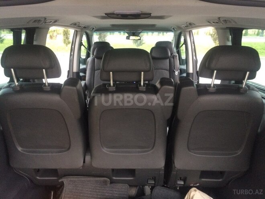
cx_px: 132
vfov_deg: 48.2
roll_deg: +1.5
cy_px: 100
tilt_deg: -17.4
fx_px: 222
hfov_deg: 61.7
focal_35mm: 29
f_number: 2.2
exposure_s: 1/33
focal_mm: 4.15
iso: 250
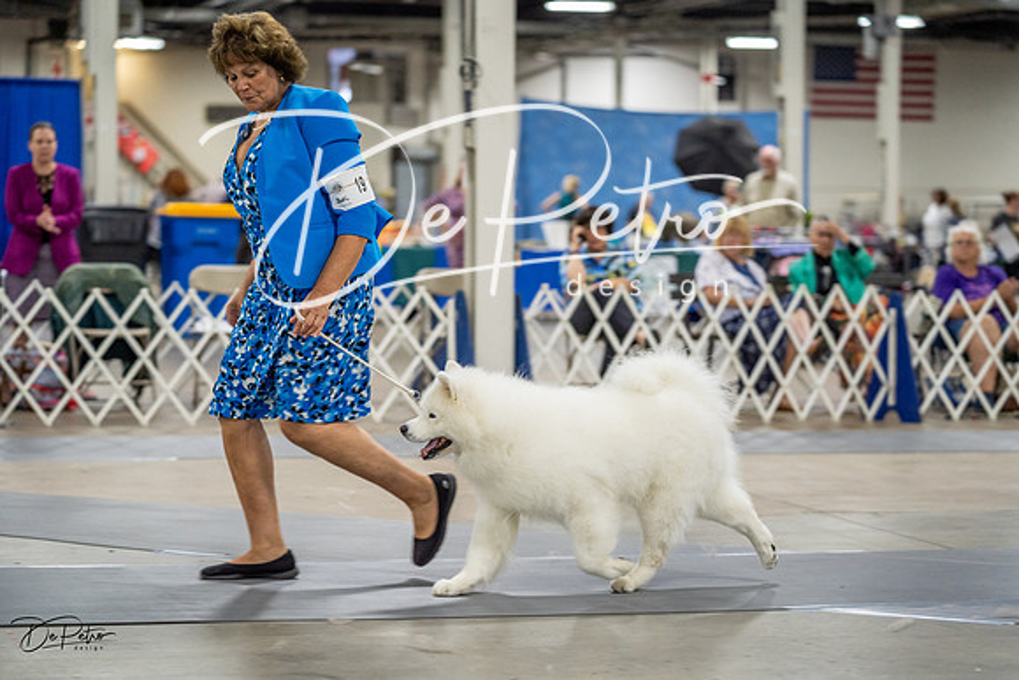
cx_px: 510
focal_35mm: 96
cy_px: 340
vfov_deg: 14.3
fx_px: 2718
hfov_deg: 21.2
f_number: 2.8
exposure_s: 1/160
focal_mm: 96
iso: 2000
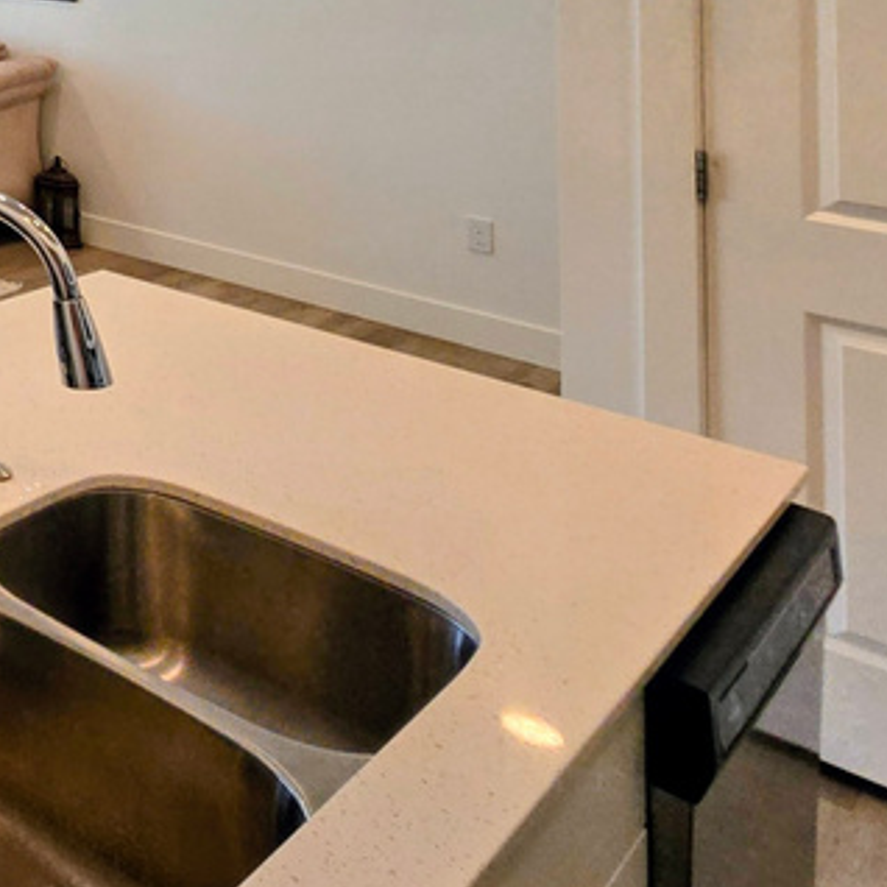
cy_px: -137
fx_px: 1073
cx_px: -524
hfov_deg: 26.7
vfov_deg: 36.4
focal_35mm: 37
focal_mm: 2.2
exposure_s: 1/154
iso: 50
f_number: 2.2
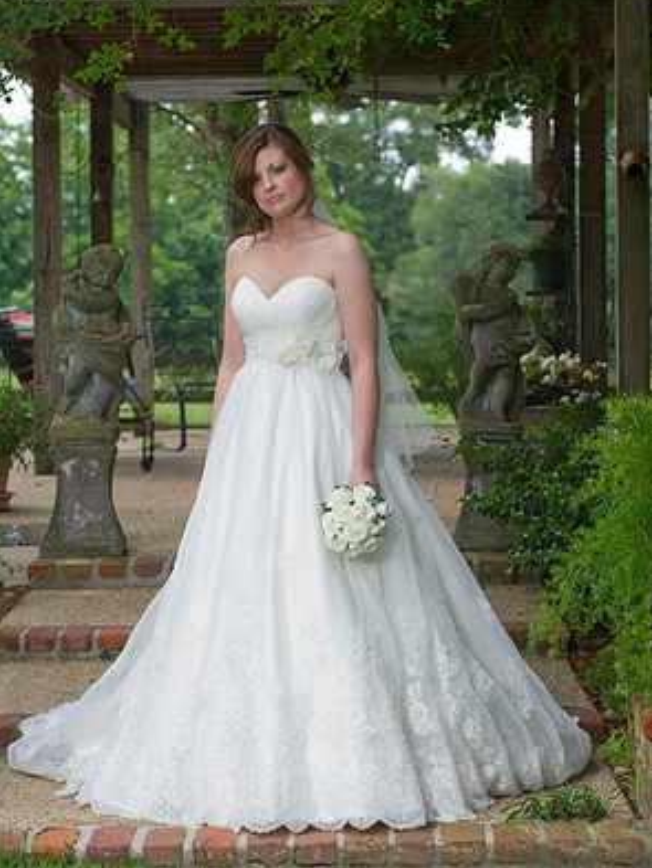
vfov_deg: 16.3
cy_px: 413
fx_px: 3037
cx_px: 326
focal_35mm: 121
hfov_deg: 12.3
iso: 500
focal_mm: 110
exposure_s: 1/200
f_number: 5.6
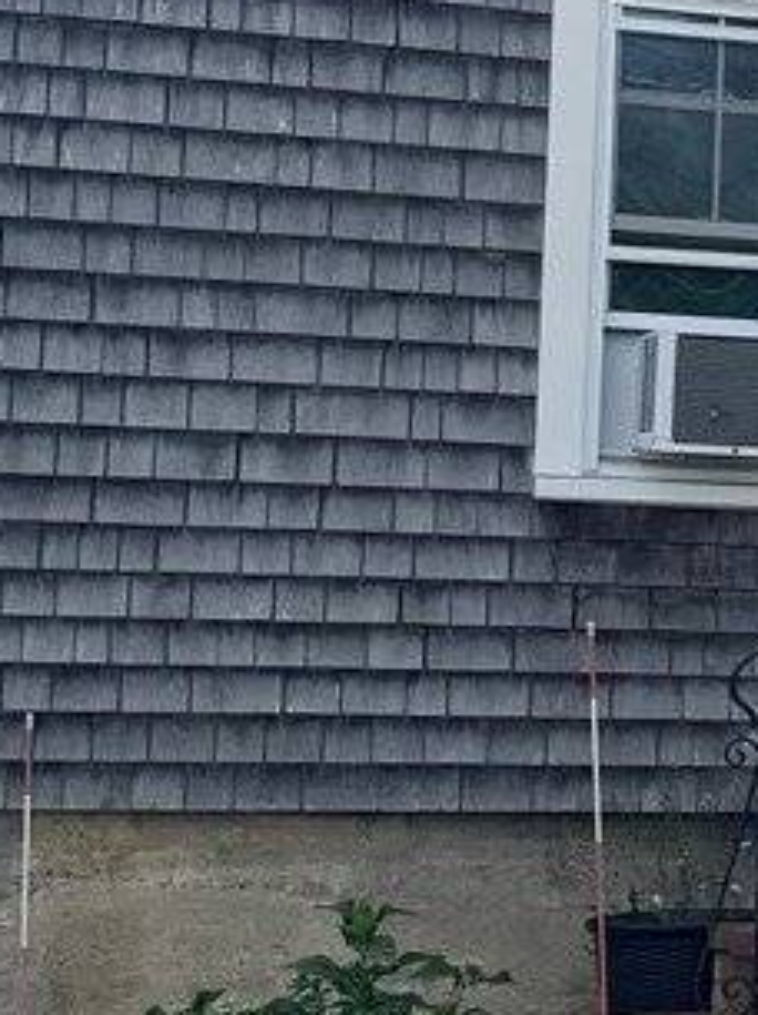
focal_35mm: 121
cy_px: 223
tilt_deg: +5.1
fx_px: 3540
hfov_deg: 11.7
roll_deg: -1.3
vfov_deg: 16.2
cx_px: 1150
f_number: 1.78
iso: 80
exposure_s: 1/4310
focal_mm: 6.76
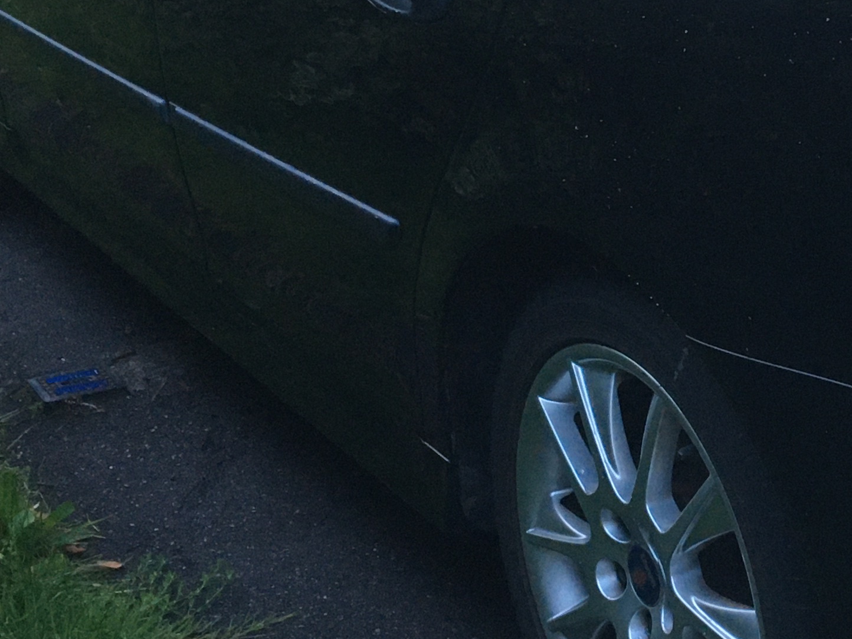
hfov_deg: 23.4
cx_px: 793
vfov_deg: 18.1
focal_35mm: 81
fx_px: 1994
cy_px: 192
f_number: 2.2
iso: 160
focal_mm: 4.15
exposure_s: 1/33
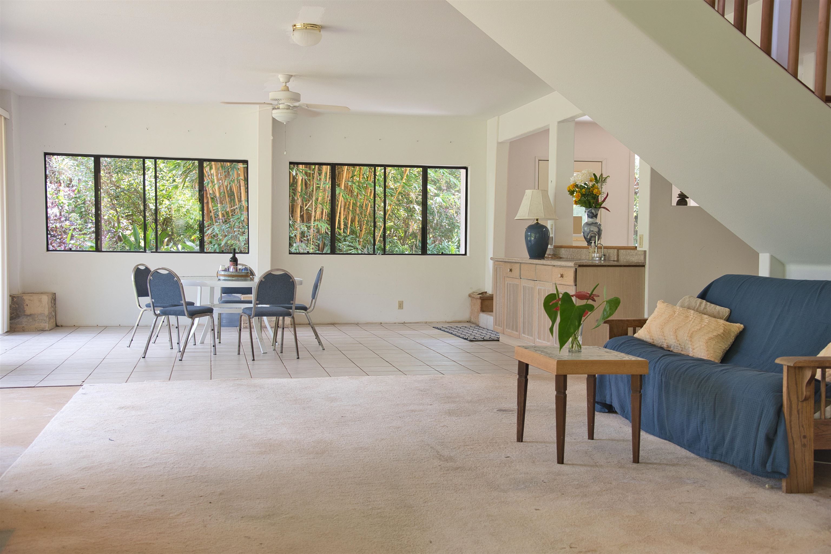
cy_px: 277
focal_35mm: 40
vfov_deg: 33.4
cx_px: 416
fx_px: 924
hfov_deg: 48.4
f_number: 5
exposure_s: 1/80
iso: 800
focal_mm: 40
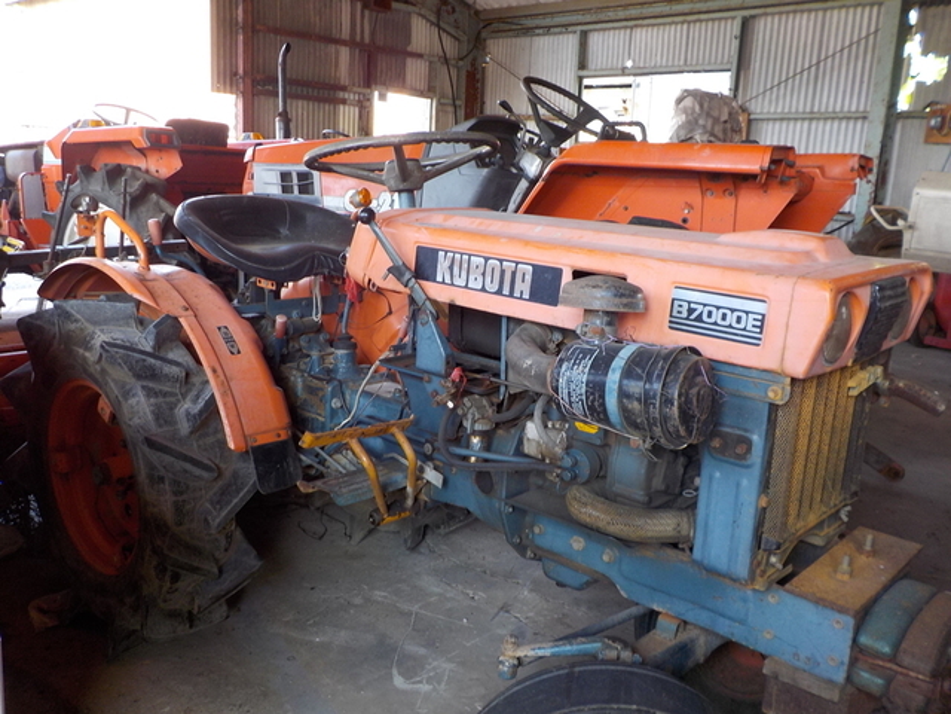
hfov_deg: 60.0
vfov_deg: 46.8
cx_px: 476
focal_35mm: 30
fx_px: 824
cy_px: 357
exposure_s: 1/40
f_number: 3.3
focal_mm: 4.1
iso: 125
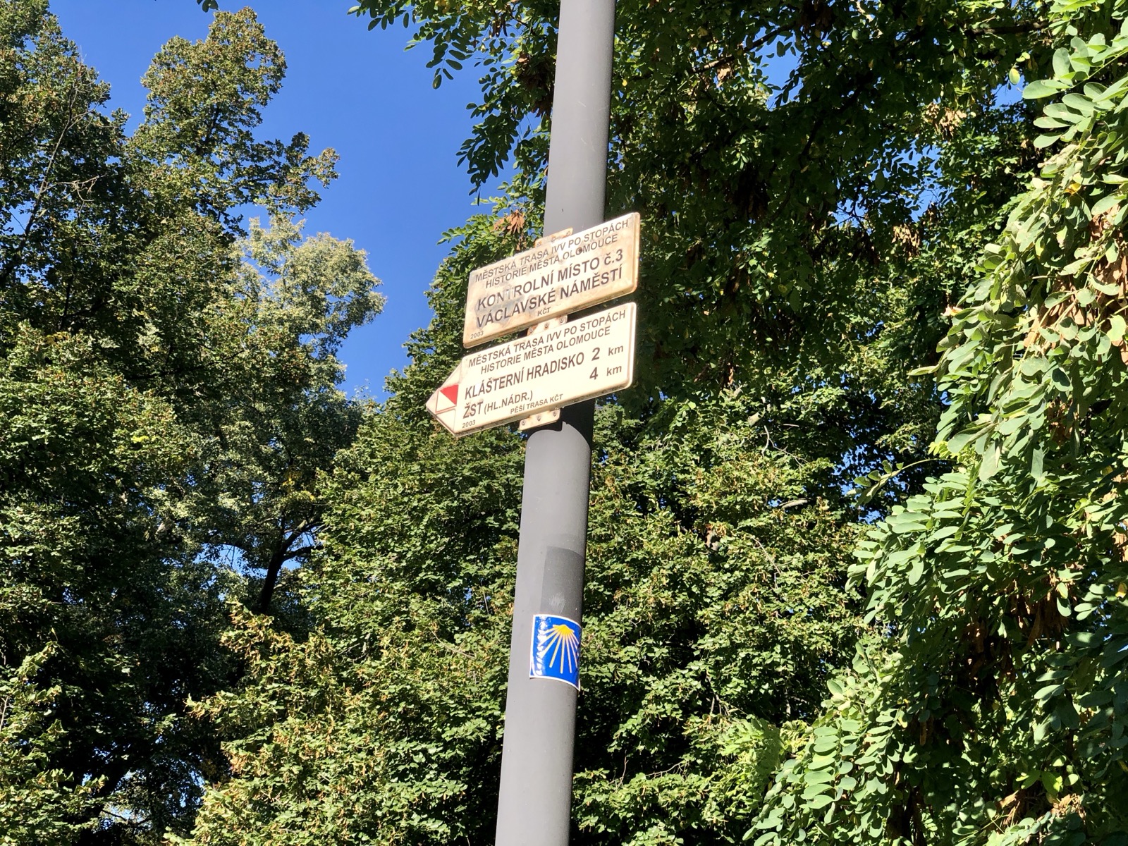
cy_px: 423
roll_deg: -3.7
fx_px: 1694
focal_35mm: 52
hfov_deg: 36.8
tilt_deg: +28.9
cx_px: 564
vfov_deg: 28.0
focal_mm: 6
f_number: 2.4
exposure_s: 1/873
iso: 16
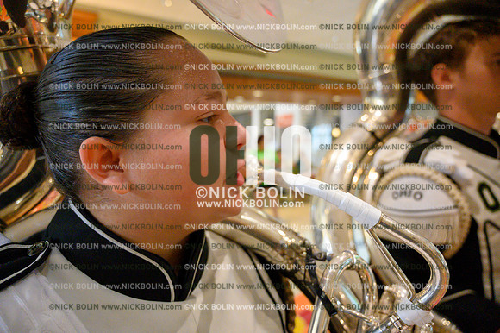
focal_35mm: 24
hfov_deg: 73.8
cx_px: 250
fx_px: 333
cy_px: 166
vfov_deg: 53.1
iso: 12800
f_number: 4
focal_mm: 24
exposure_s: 1/800
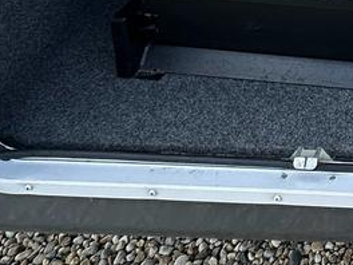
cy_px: -296
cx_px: 519
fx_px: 693
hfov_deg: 23.4
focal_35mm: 68
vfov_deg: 15.9
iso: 40
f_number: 2.2
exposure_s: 1/396
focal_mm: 2.22
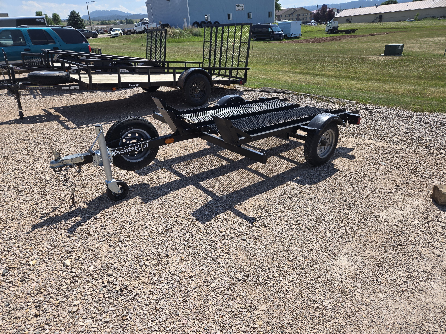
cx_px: 223
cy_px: 167
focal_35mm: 23
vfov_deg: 58.9
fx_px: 296
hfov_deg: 73.9
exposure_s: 1/1915
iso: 25
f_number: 1.8
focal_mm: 5.4
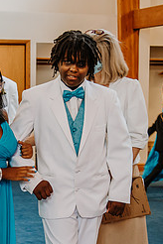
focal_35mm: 116
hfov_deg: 11.8
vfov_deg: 17.6
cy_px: 150
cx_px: 31
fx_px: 788
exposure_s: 1/60
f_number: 4
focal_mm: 38
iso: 900
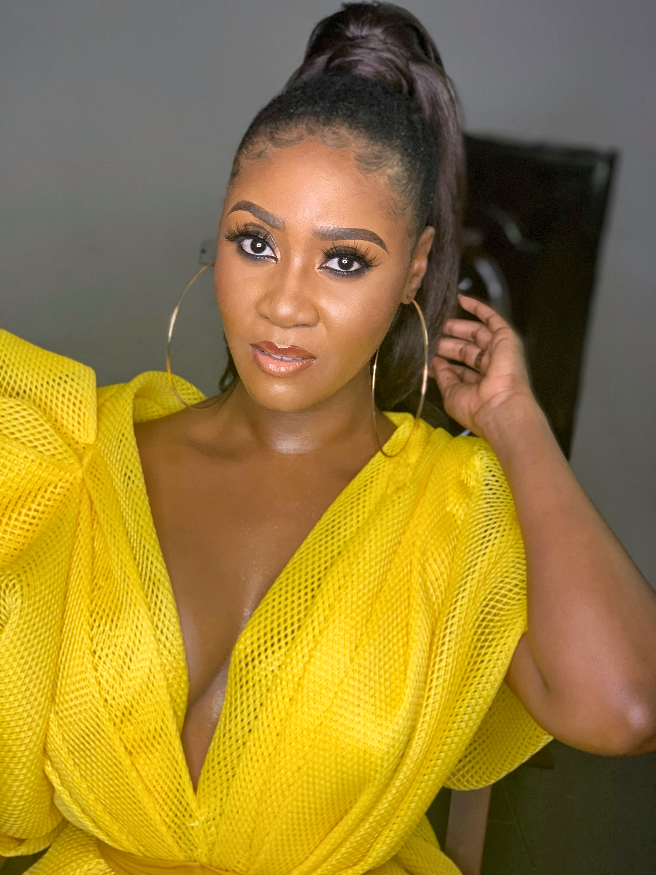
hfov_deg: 28.0
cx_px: 328
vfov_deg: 36.8
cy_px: 438
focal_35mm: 52
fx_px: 1314
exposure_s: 1/50
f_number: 2.4
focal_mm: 6
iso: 125
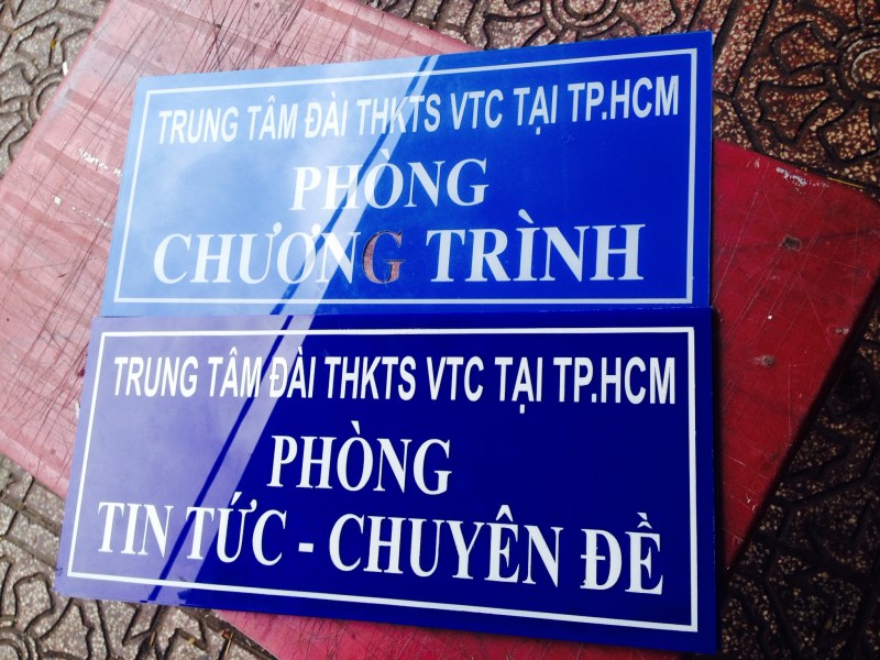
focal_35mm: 35
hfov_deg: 52.6
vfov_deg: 40.7
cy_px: 330
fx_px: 890
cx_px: 440
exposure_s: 1/194
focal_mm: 4.28
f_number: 2.4
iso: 50
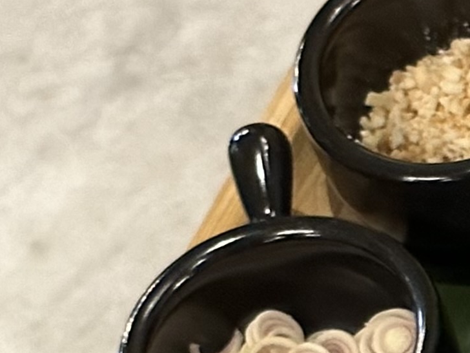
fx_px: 3164
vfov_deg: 6.2
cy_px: 696
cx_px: 1116
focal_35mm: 233
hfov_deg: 7.9
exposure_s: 1/40
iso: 400
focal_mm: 6.86
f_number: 1.78
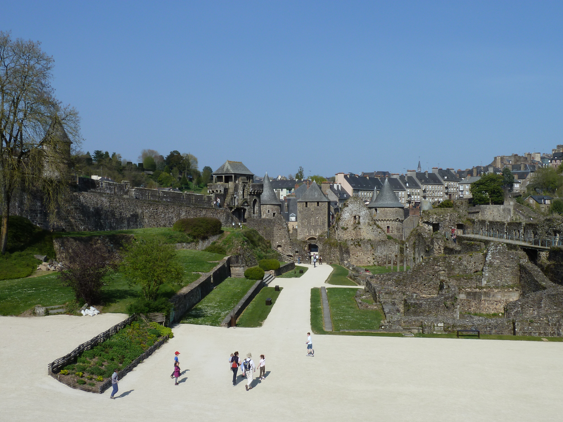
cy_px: 211
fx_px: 651
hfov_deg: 46.8
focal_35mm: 40
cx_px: 282
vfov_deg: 36.0
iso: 80
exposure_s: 1/400
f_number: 5.6
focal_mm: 6.5
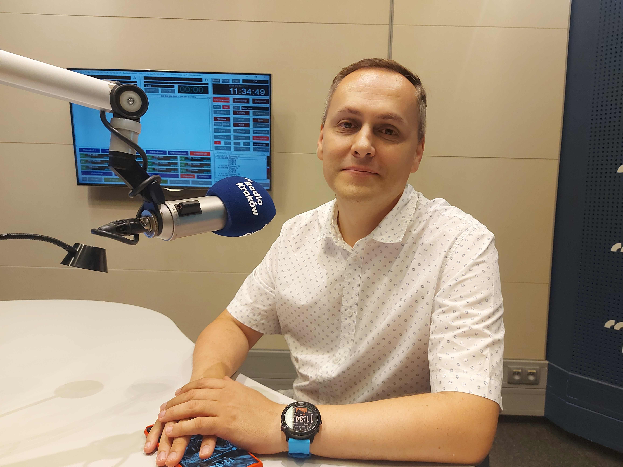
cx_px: 312
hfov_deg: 71.6
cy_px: 234
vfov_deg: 56.8
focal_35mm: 24
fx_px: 432
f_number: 1.8
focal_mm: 5.23
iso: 250
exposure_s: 1/50
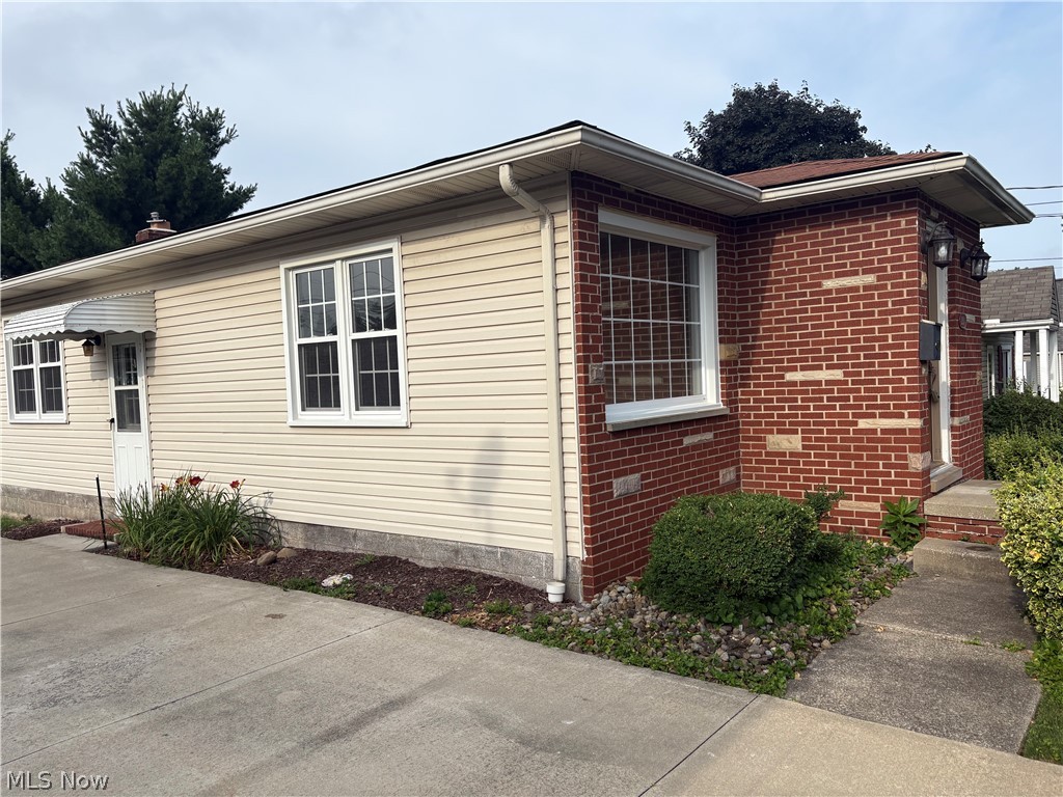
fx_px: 798
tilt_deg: -1.3
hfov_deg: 67.3
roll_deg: +1.9
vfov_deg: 53.1
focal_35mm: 26
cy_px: 398
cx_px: 532
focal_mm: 5.96
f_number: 1.6
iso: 50
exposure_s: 1/2865
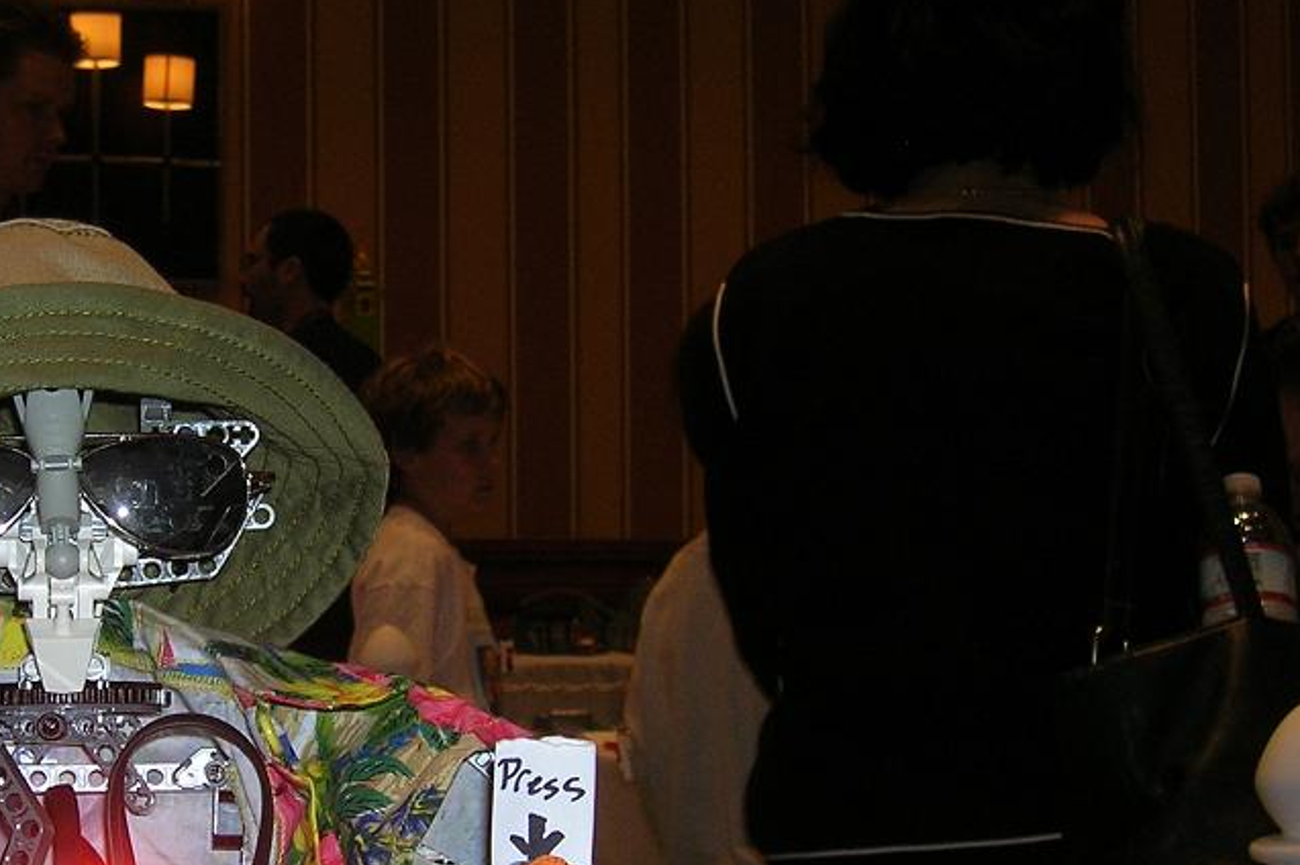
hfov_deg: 27.4
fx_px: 2599
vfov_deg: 18.9
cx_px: 222
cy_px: 557
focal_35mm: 72
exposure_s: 1/60.1
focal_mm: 5.7
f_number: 2.9
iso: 50
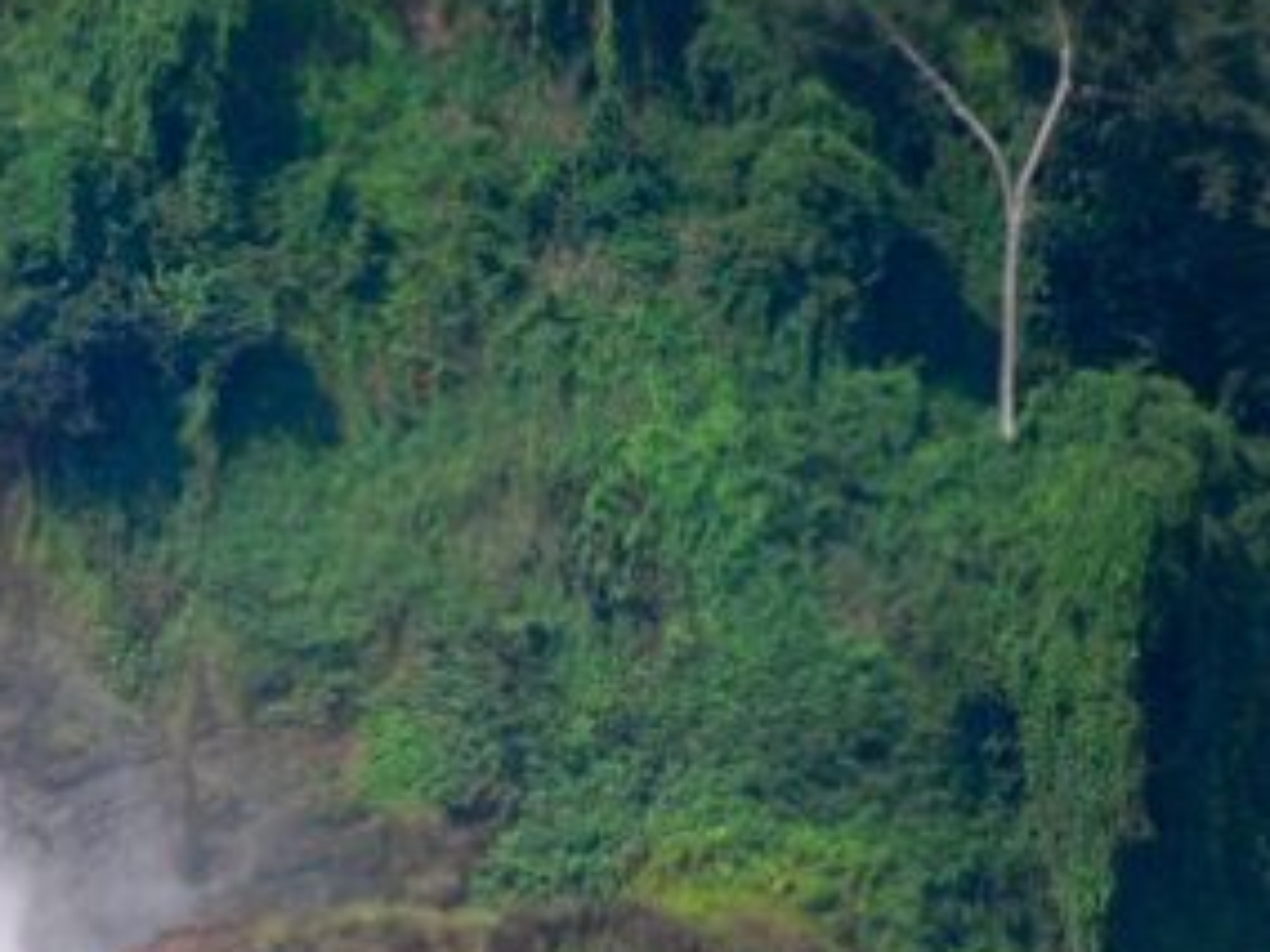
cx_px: -125
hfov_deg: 2.5
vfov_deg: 1.9
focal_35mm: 781
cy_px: 948
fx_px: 28654
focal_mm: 200
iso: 800
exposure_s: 1/2500
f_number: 6.3
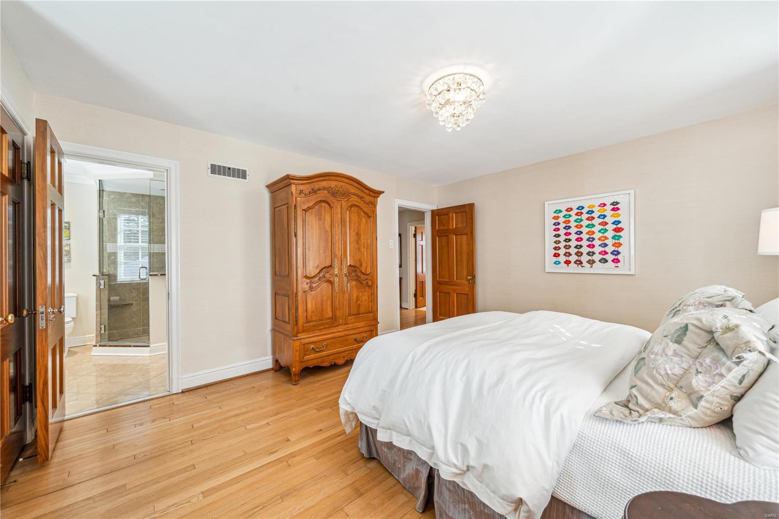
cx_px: 390
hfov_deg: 108.3
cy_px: 260
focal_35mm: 13
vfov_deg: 85.4
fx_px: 281
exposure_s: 1/30
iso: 400
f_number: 8
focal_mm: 13
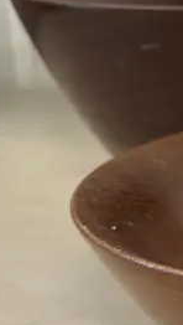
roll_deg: -0.2
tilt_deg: -13.6
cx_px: 519
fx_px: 877
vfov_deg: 20.9
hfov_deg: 9.7
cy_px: 131
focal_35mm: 102
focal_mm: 6.86
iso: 160
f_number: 1.78
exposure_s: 1/50
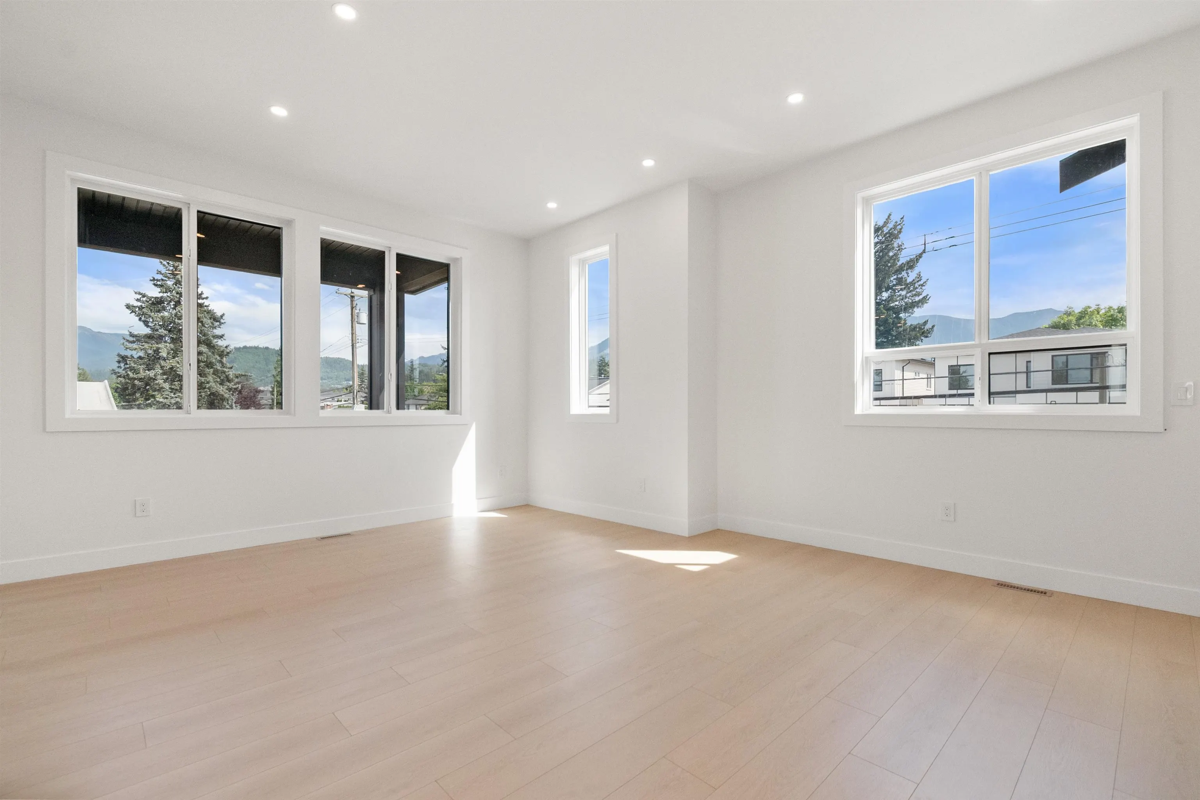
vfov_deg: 77.3
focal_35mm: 15
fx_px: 500
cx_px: 600
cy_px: 400
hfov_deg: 100.4
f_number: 7.1
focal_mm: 10
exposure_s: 1/640
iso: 200
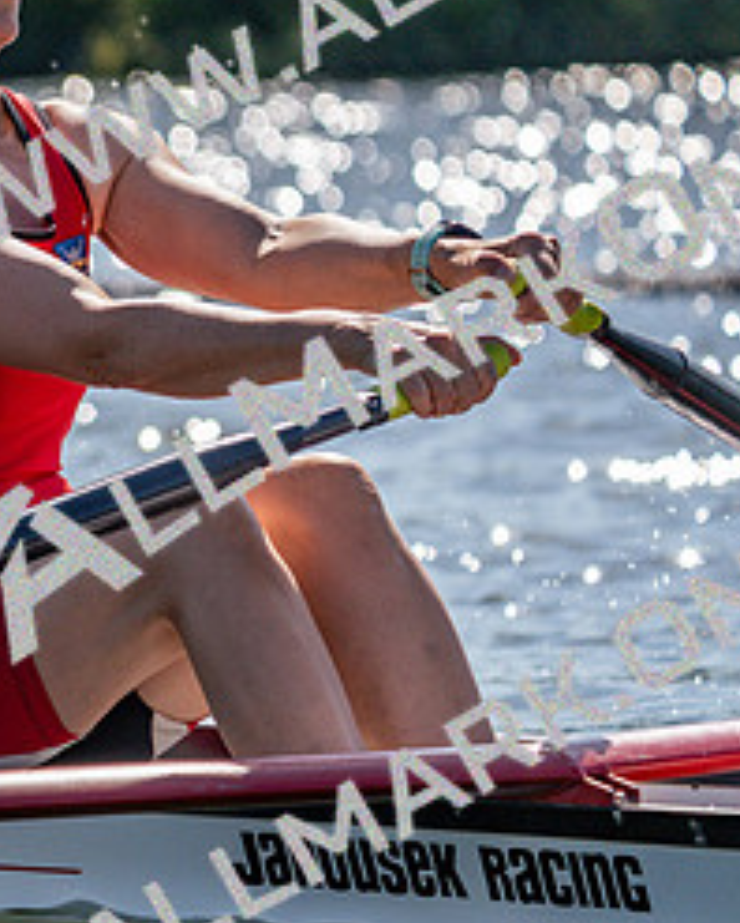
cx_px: -329
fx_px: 12031
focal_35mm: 440
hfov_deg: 3.5
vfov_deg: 4.4
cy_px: 308
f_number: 5.6
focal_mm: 200
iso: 250
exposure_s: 1/2000
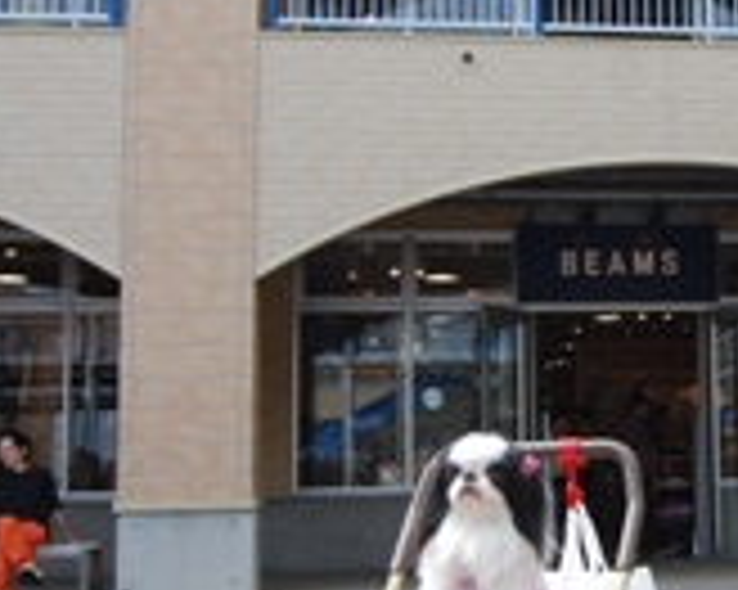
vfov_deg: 21.2
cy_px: 245
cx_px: 722
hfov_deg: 25.3
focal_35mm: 72
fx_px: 1572
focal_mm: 18
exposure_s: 1/160
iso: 100
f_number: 6.3
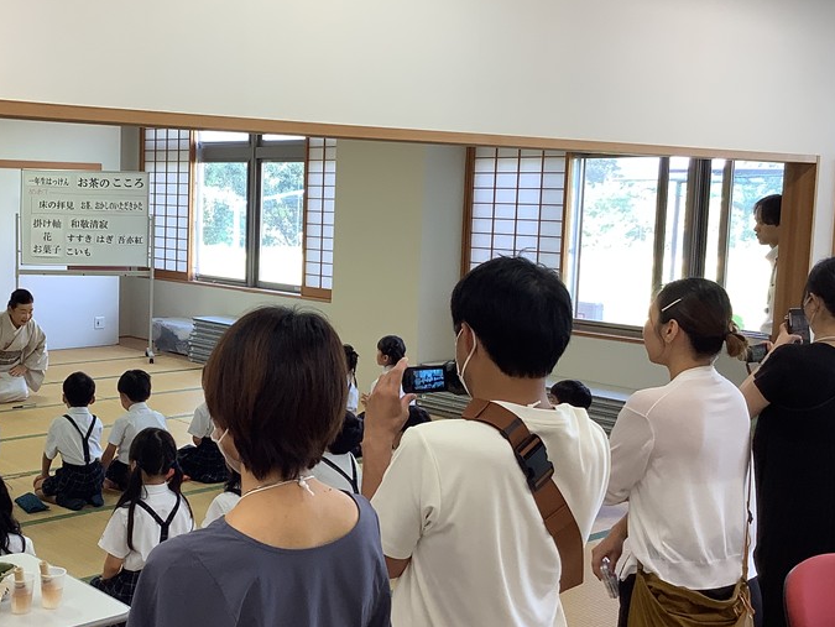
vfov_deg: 30.9
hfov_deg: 39.5
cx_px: 224
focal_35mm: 47
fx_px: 1134
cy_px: 301
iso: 50
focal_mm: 3.3
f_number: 2.4
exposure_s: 1/60
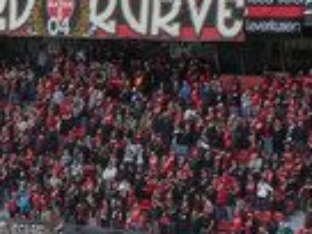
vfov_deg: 6.2
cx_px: -411
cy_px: 440
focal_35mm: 236
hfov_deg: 7.8
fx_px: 2127
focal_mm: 9
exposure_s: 1/80
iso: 160
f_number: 4.1
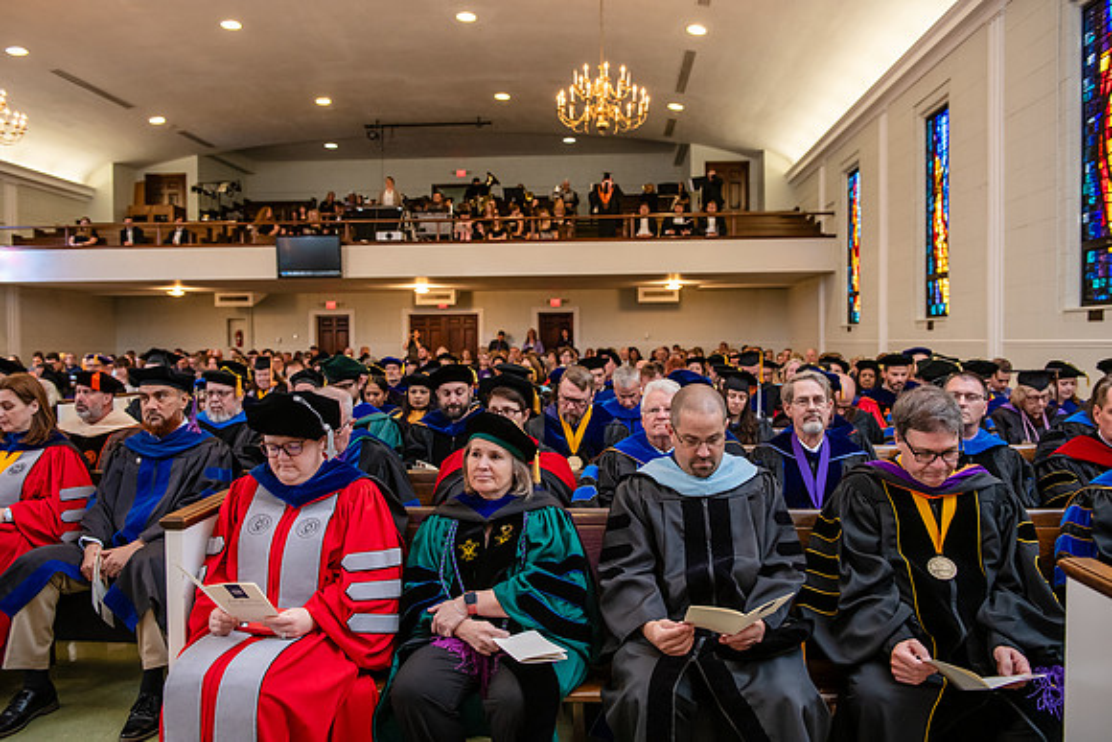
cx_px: 556
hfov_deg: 60.3
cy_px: 371
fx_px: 958
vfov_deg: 42.3
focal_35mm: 31
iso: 1000
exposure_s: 1/125
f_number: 3.5
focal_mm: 31
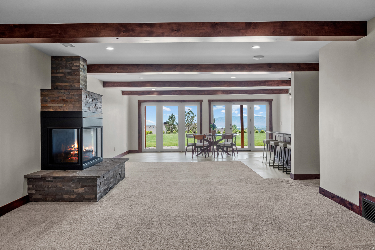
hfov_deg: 70.4
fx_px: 266
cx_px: 188
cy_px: 125
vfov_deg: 50.4
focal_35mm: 26
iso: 500
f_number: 8
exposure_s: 1/6
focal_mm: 25.5
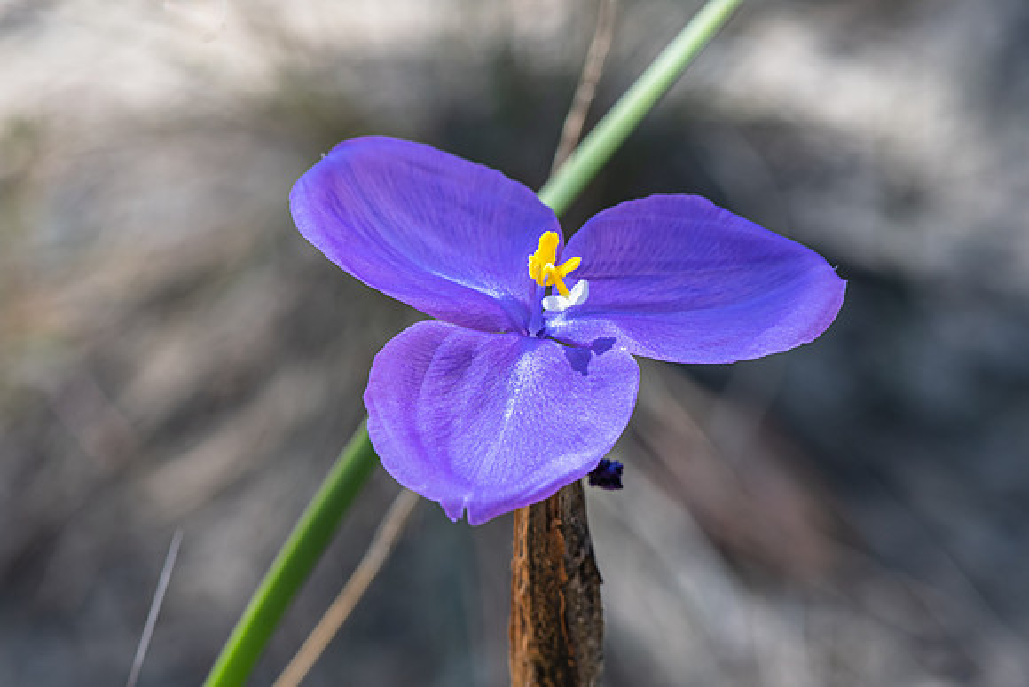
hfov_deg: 13.0
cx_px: 514
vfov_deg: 8.7
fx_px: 4503
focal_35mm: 158
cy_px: 344
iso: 200
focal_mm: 105
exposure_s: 1/50
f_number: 13
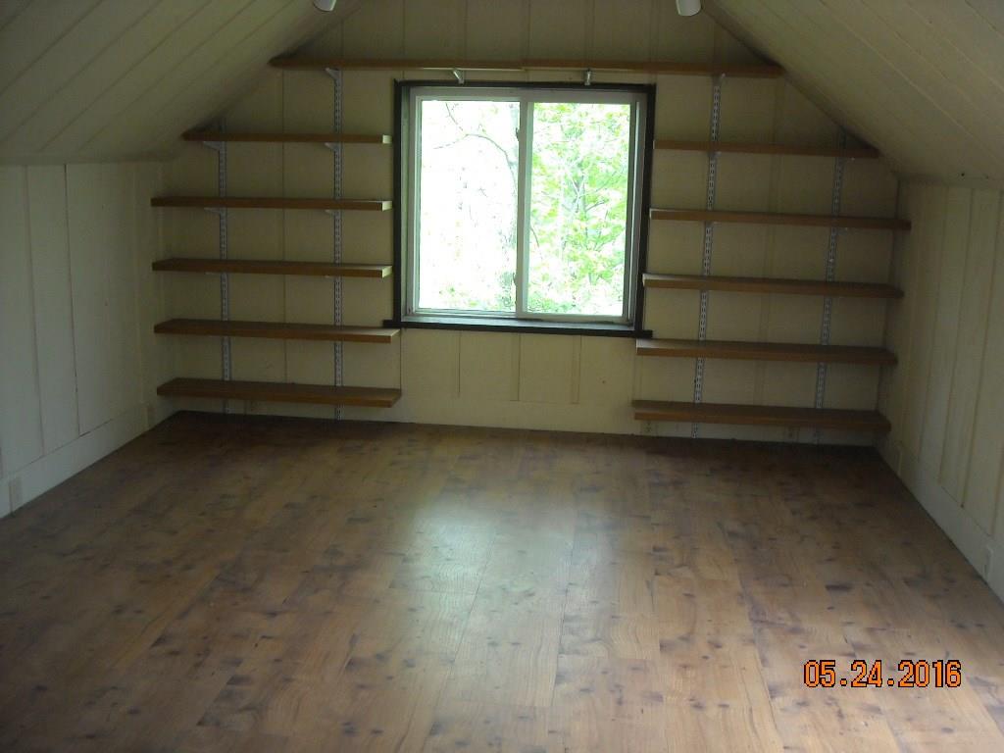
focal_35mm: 35
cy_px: 376
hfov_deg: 52.6
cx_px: 502
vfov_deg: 40.7
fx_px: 1015
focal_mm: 5.7
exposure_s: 1/60
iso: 183
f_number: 2.8
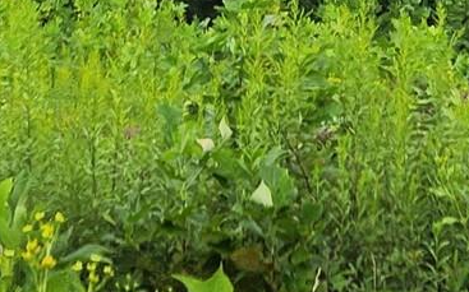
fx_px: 1738
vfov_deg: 8.7
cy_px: -432
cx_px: 120
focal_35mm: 136
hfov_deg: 15.3
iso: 20
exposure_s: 1/1819
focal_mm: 5.4
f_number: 1.8
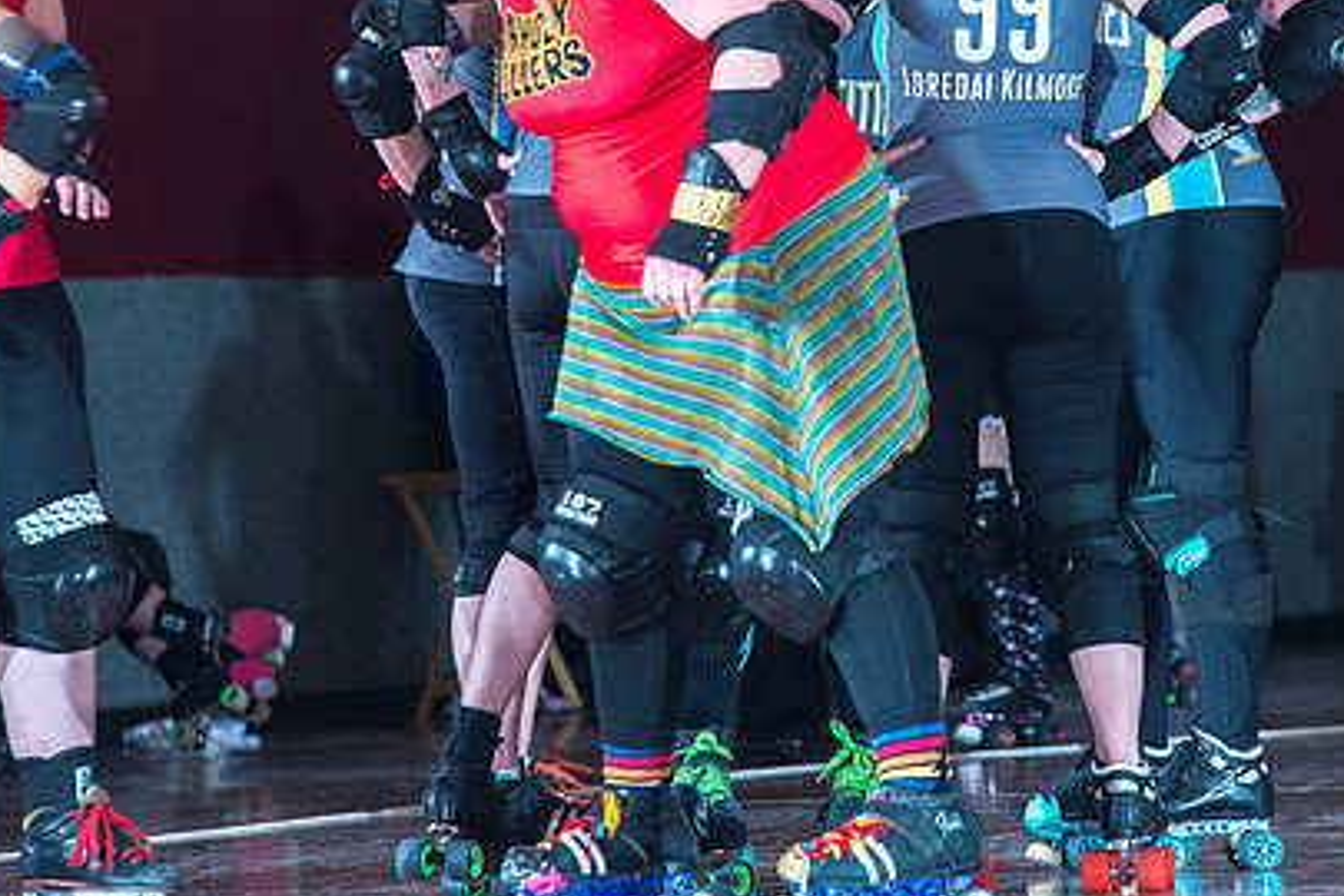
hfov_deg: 6.1
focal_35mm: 336
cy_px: 193
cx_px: 869
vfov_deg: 4.1
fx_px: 12543
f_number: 5.6
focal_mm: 200
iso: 800
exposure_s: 1/160
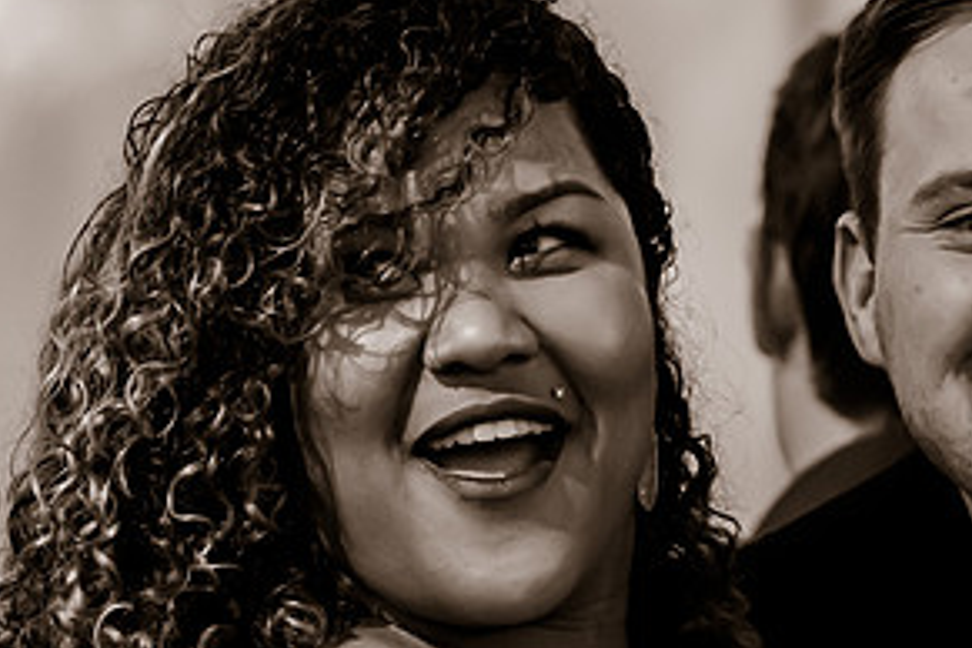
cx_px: 955
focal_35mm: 368
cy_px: 378
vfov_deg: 3.7
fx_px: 9935
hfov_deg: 5.6
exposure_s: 1/100
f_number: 2.8
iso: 4000
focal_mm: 105
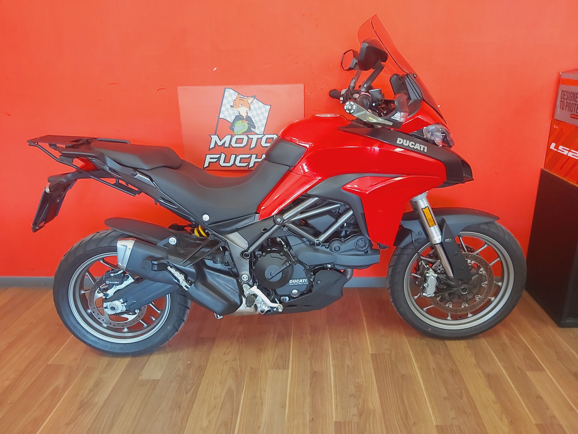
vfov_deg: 53.1
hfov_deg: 67.3
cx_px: 289
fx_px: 434
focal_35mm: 26
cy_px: 217
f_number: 1.7
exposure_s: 1/33
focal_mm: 3.92
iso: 250
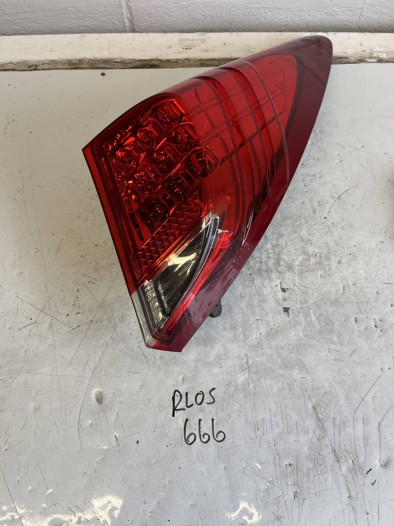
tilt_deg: -66.1
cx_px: 197
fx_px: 395
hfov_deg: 53.1
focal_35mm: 26
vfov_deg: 67.3
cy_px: 263
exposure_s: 1/100
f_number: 1.6
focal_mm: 5.1
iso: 64
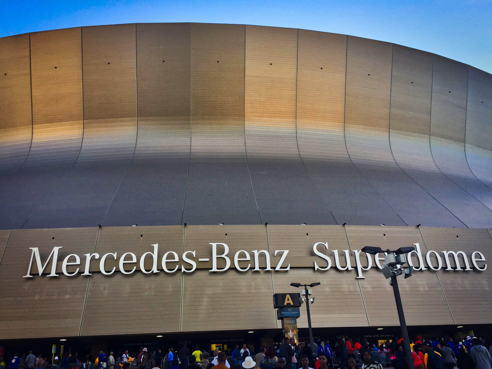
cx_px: 246
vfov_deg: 48.2
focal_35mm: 29
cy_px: 184
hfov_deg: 61.7
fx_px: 412
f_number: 2.2
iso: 32
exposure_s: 1/527
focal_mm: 4.15
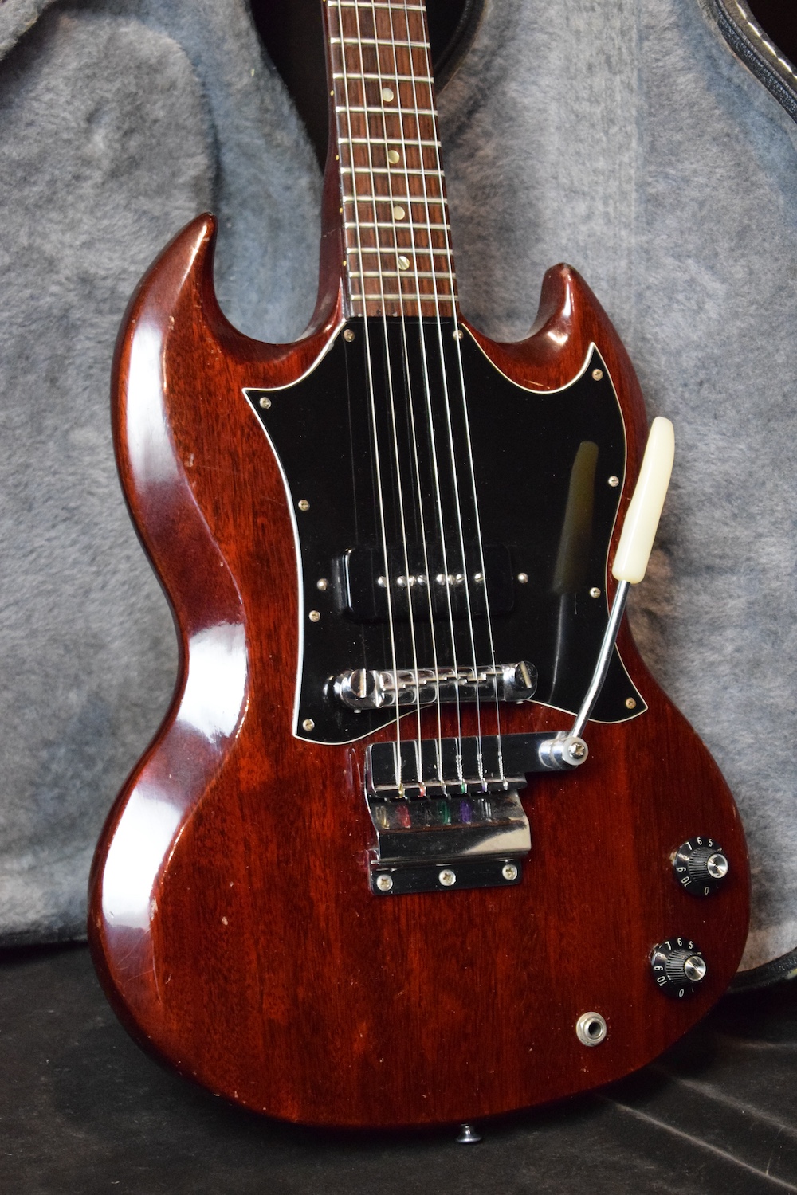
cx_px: 398
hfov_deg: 16.6
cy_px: 598
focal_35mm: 82
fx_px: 2739
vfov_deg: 24.6
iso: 6400
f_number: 5.6
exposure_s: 1/50
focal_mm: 55
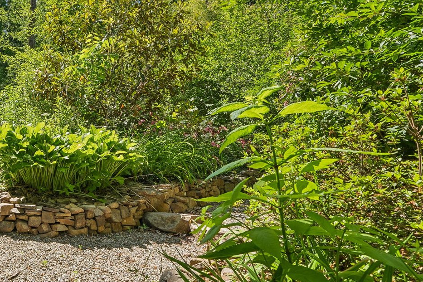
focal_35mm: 27
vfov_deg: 47.7
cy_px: 117
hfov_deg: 56.4
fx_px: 317
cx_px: 29
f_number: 10
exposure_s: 1/80
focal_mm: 14
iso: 100
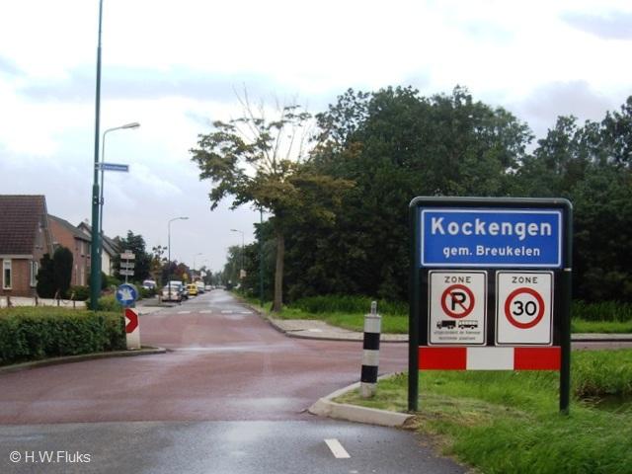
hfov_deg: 49.0
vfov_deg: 37.7
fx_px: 694
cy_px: 237
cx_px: 316
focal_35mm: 38
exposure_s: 1/80
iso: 100
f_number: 2.8
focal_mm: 7.9
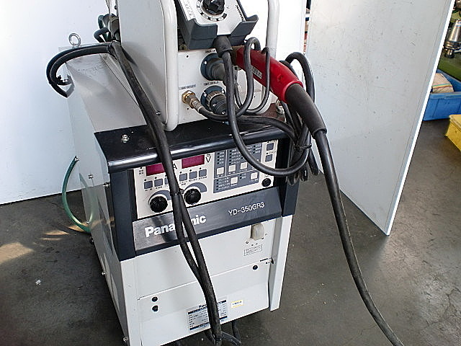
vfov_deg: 40.7
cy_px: 173
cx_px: 230
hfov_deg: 52.6
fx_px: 466
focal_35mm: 35
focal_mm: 6.3
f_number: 3.1
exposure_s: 1/60
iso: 125
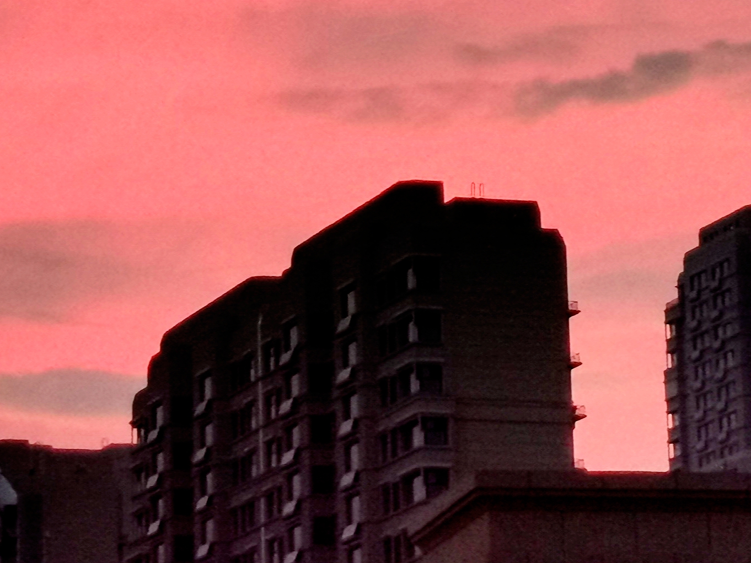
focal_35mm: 217
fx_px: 4707
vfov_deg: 6.8
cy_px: -166
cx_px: 346
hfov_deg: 9.1
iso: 125
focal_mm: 5.56
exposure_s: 1/120
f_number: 16
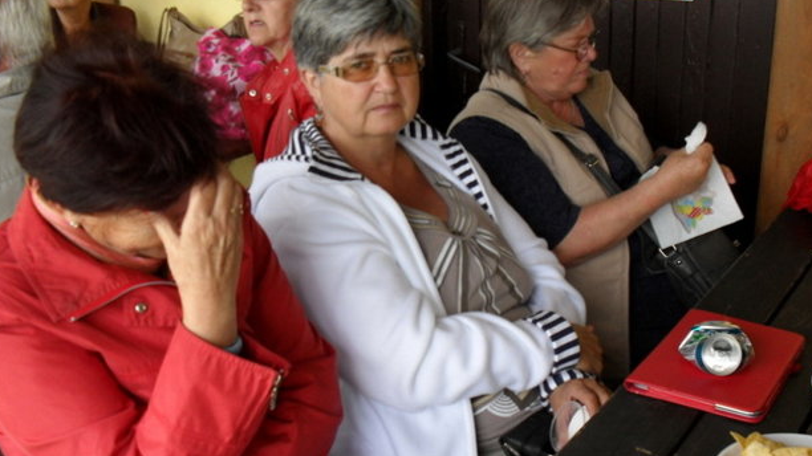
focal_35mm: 44
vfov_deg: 27.1
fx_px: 947
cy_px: 252
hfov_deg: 46.4
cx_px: 422
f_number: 2.8
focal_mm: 6.3
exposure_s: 1/125
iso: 80
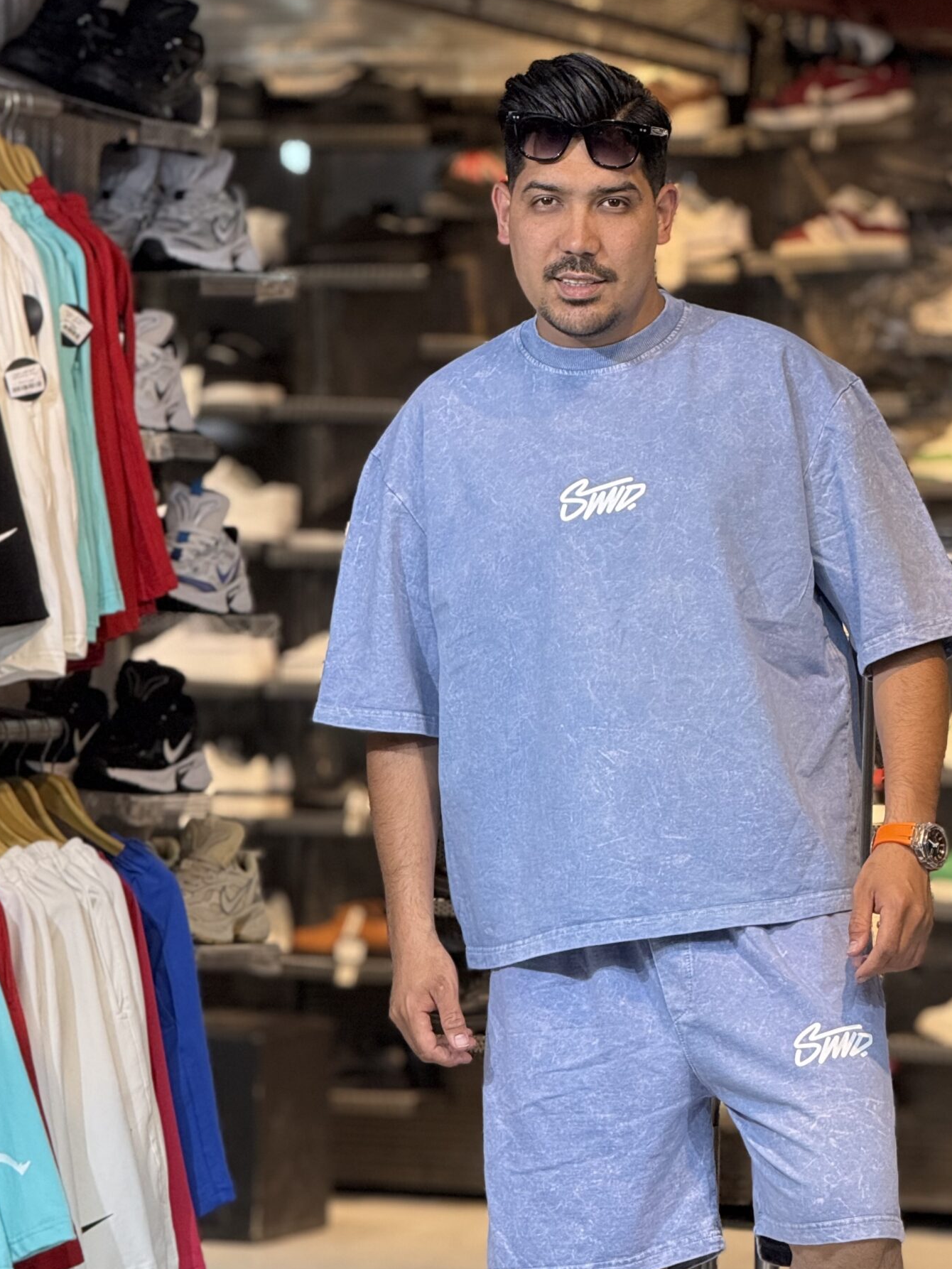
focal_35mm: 172
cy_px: 879
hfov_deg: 8.6
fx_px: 6306
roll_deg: -1.8
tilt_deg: -3.4
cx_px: 676
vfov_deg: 11.5
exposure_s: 1/100
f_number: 2.8
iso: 200
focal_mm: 15.66
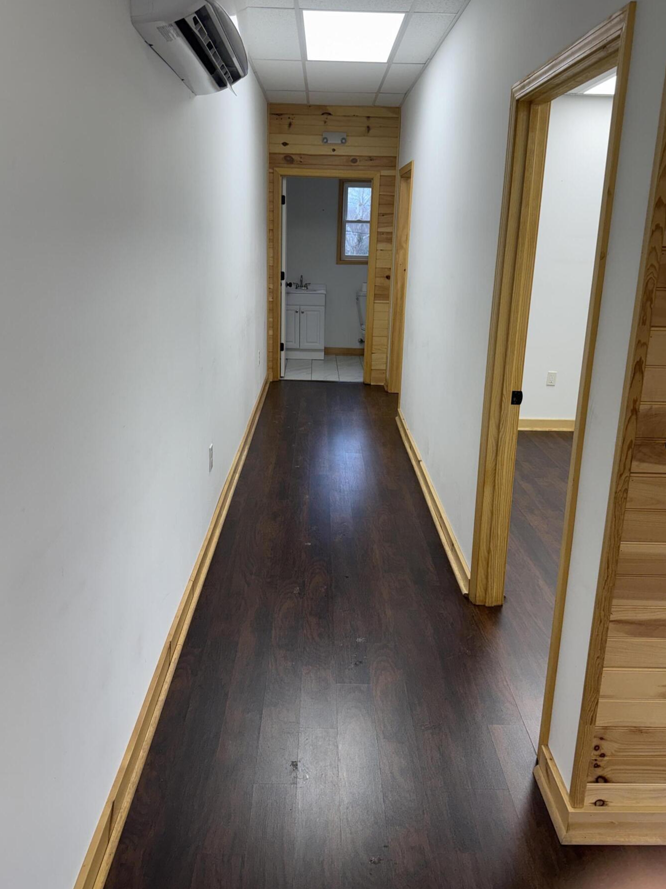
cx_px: 326
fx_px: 693
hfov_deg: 51.3
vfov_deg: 65.2
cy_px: 400
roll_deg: -2.9
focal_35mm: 27
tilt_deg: -14.2
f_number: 1.78
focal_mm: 6.76
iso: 80
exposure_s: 1/120
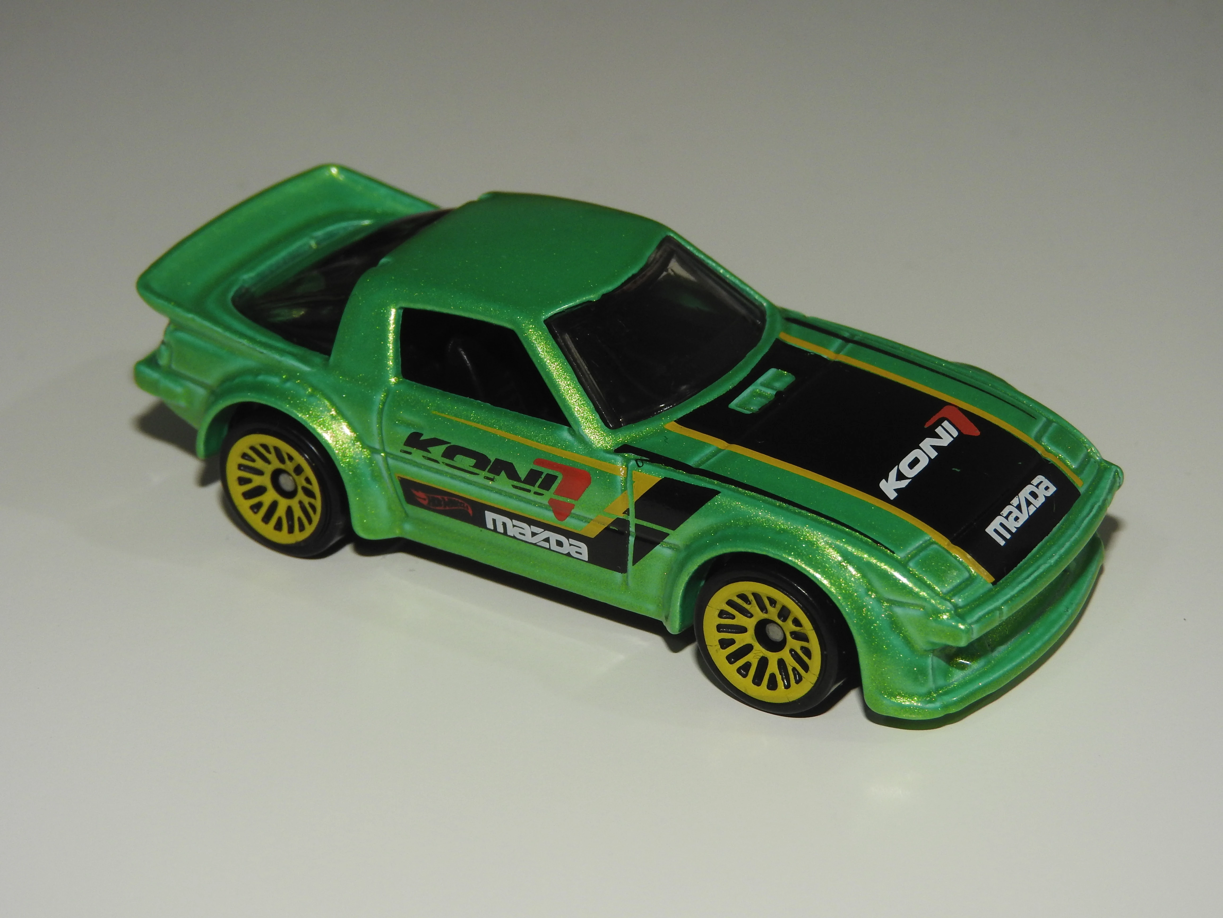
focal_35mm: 95
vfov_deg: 15.6
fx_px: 3356
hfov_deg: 20.7
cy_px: 459
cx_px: 612
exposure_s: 1/60
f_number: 5.3
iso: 200
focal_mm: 17
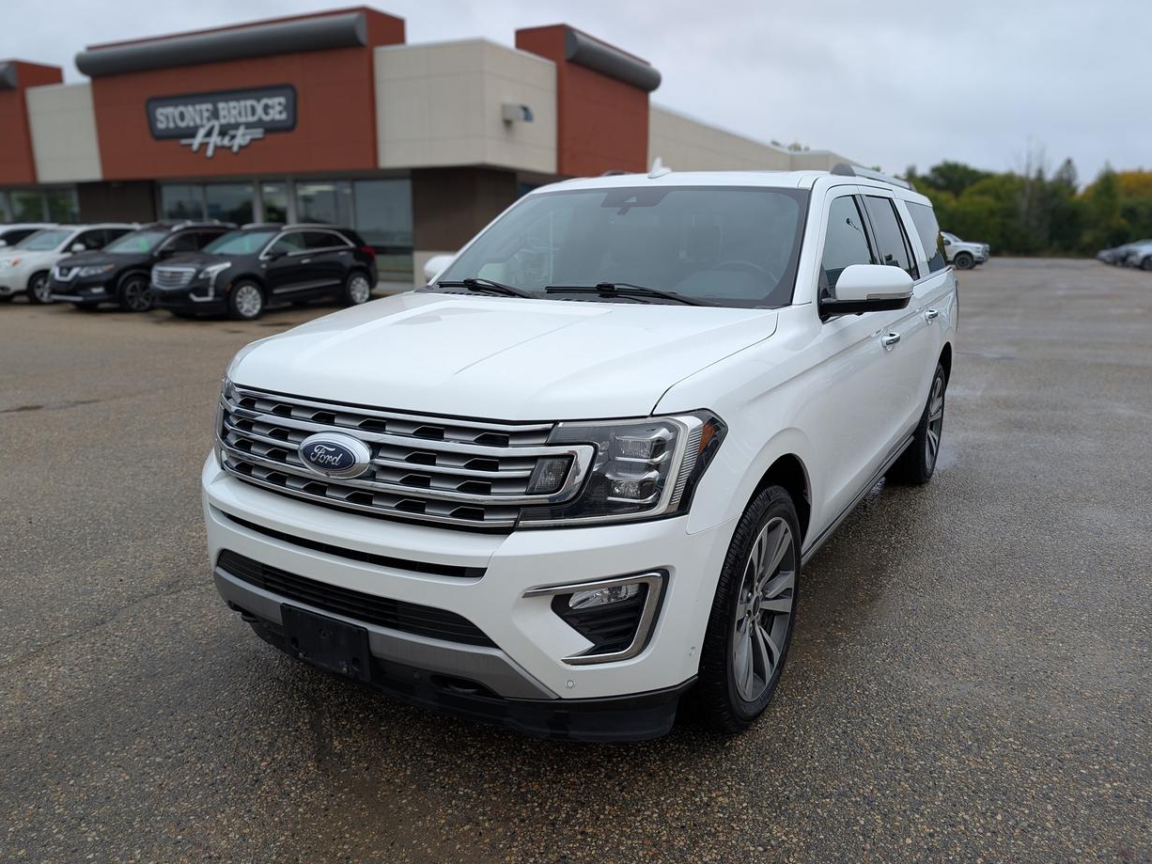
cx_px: 576
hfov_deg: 69.4
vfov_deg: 54.9
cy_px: 418
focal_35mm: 25
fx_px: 832
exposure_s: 1/291
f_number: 1.68
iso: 22
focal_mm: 6.9
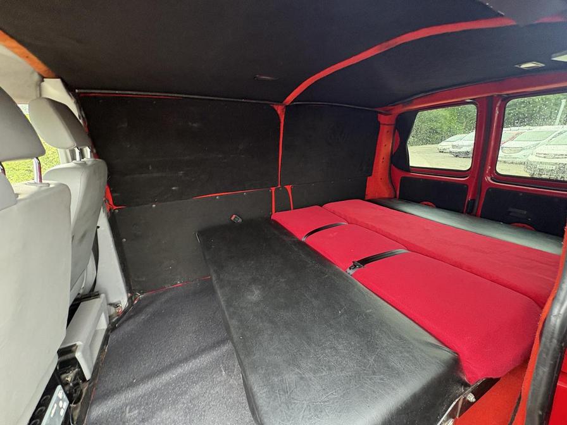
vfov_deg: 85.7
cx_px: 284
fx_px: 229
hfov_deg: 102.1
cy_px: 212
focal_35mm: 14
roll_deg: +1.6
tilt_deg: -17.0
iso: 400
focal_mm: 2.22
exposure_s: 1/60
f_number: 2.2
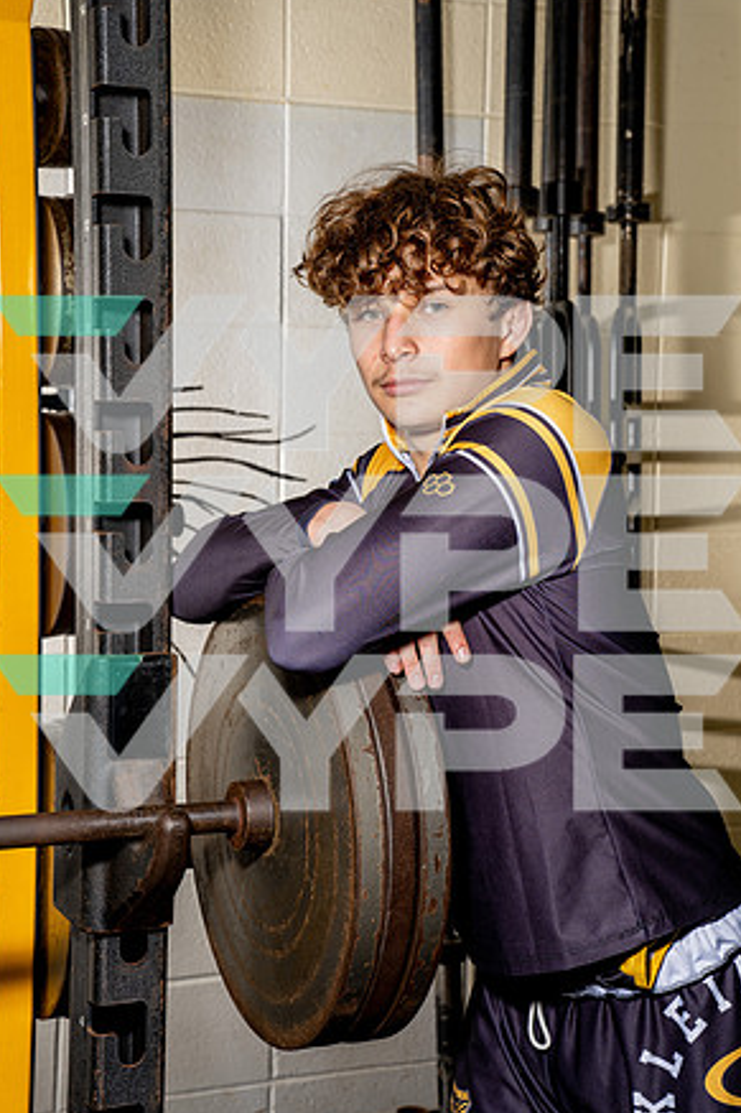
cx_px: 372
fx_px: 2101
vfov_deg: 29.7
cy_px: 555
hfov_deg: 20.0
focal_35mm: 68
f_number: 8
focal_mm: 66
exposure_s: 1/200
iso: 100
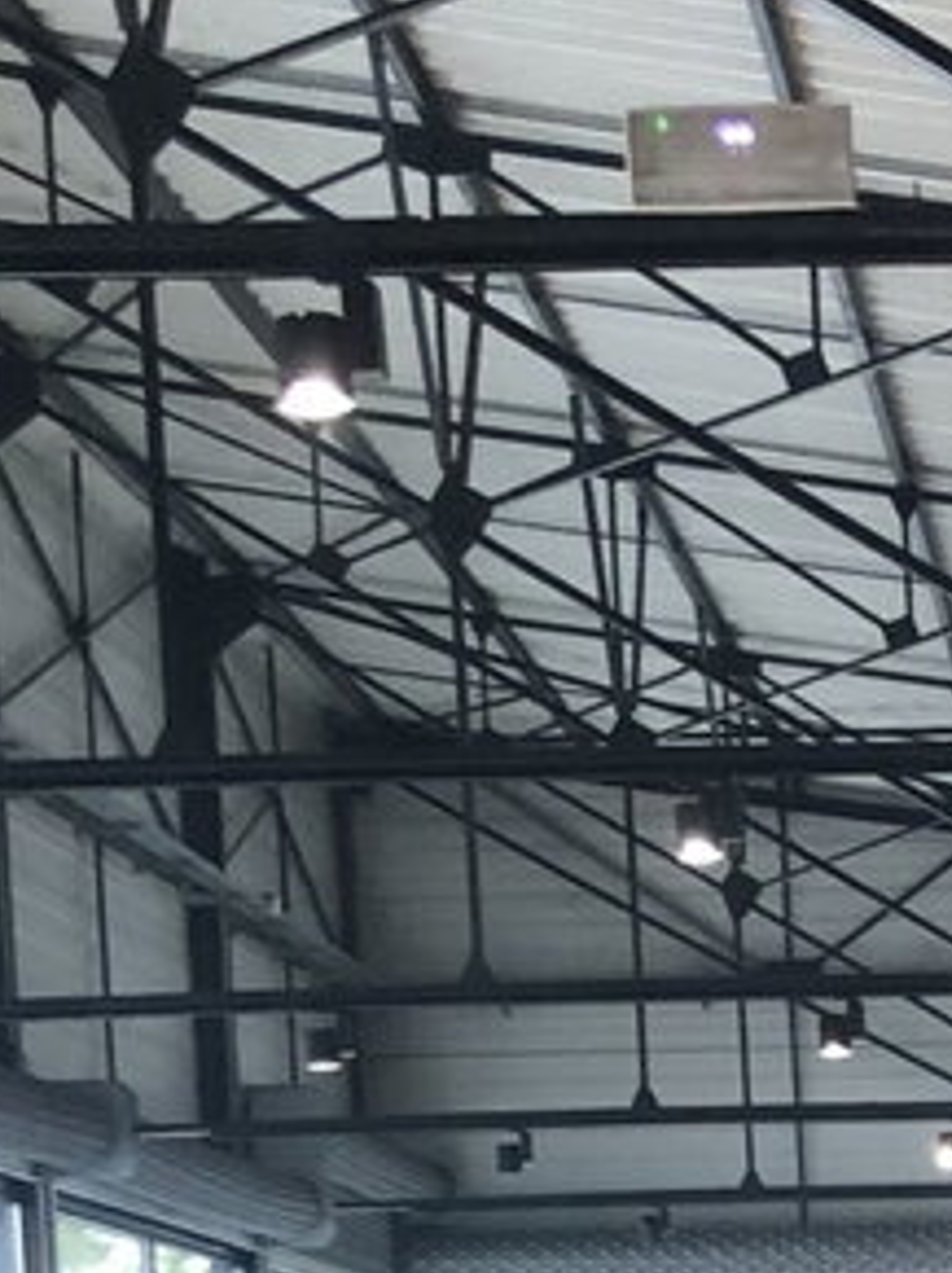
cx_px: 1544
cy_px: 2057
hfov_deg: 10.7
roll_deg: +4.1
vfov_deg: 13.8
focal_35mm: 132
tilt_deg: -4.7
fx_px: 4847
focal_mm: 3.99
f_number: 1.8
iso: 40
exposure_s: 1/25
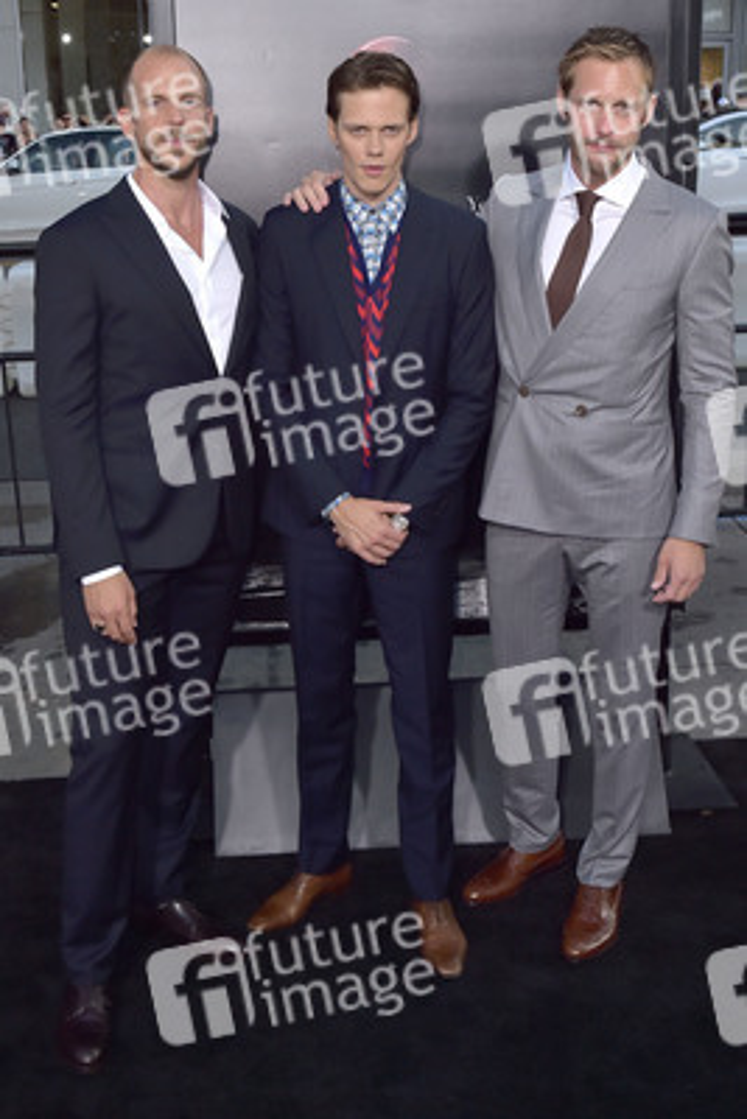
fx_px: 1119
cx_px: 374
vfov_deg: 53.1
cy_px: 560
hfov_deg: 36.9
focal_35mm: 36
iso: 640
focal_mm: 36
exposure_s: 1/320
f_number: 6.3
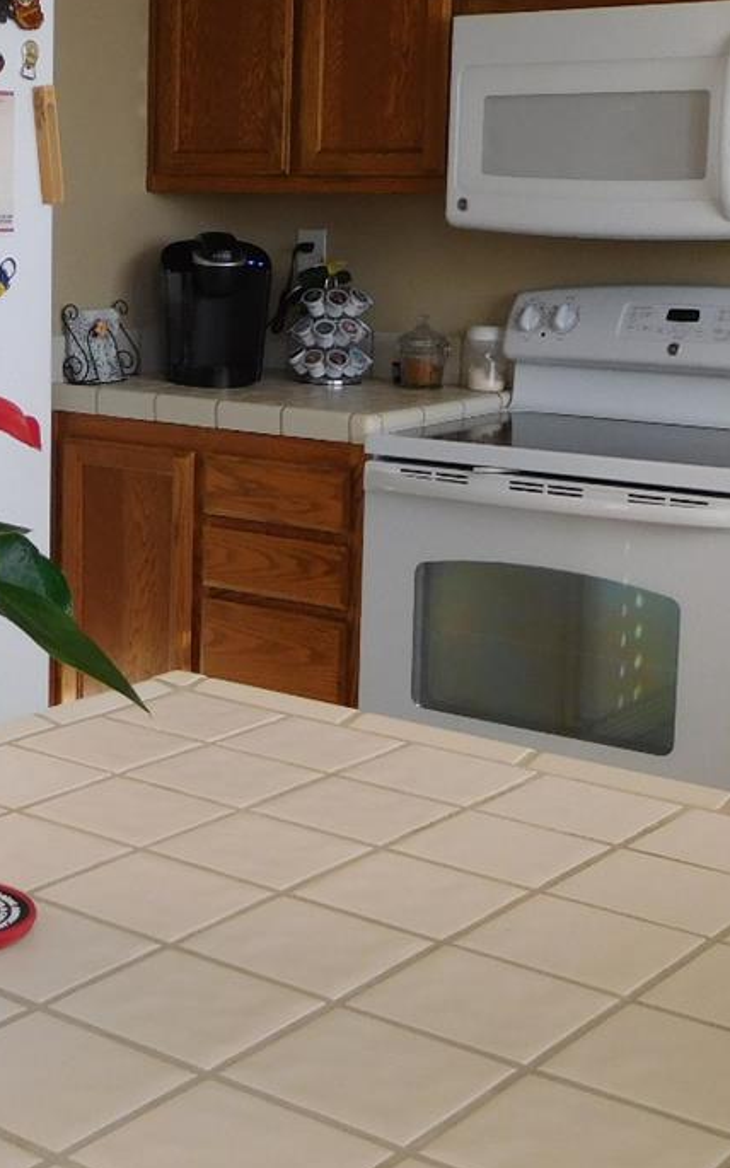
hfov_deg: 21.6
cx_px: 3
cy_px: 443
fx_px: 1847
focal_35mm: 58
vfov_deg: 34.9
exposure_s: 1/30
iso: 125
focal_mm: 4.5
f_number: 3.4
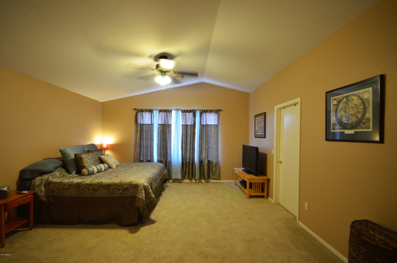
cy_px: 132
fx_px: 165
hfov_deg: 100.5
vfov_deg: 77.1
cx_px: 198
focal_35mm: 15
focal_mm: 10
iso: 500
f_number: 4
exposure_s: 1/15
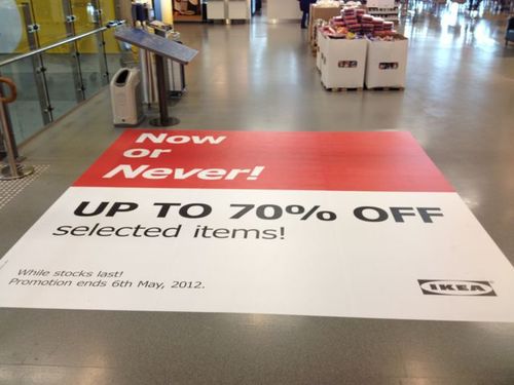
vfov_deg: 40.7
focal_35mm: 35
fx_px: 520
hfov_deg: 52.6
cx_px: 257
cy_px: 192
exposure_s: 1/30
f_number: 2.4
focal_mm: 4.28
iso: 80
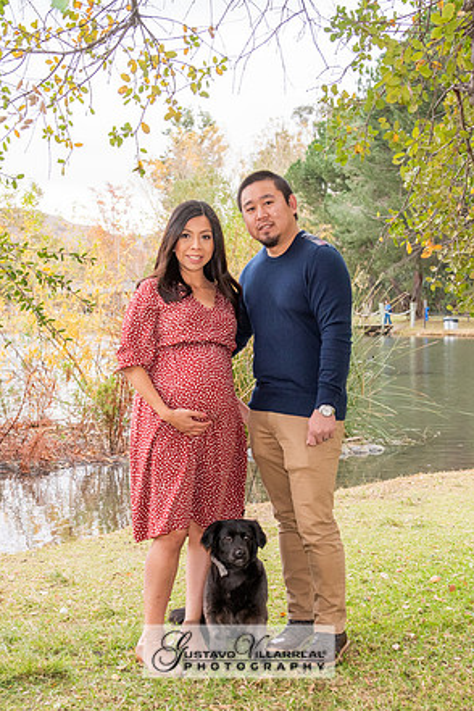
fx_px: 1343
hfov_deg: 20.0
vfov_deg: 29.6
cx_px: 199
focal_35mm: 68
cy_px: 391
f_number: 5
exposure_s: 1/125
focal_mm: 40
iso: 800
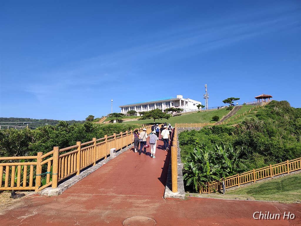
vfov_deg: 58.9
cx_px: 150
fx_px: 200
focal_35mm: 23
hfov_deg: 73.9
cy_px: 113
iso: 50
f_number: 1.7
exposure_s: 1/577
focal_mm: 6.07
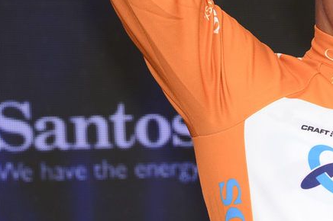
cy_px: 89
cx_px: 426
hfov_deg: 4.0
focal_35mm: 509
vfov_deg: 2.7
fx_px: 4705
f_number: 11
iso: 400
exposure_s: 1/250
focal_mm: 185
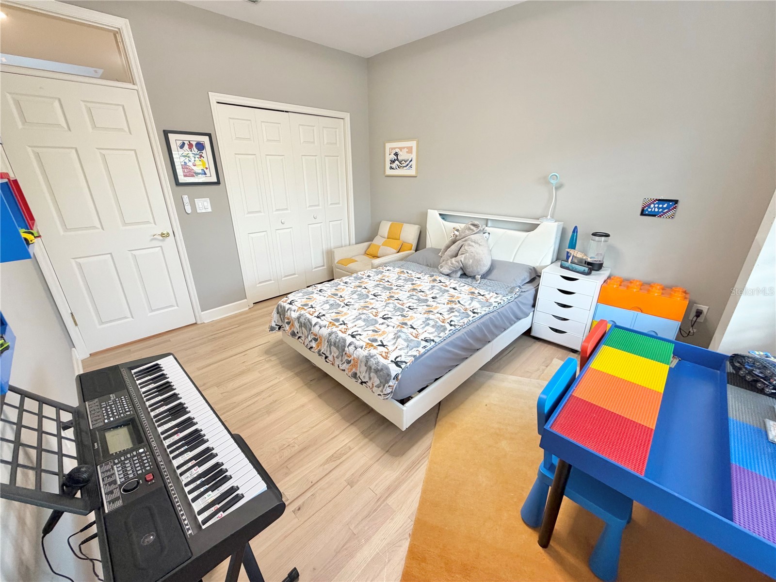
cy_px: 291
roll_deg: +1.7
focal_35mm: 14
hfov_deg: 102.1
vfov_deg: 85.7
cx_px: 388
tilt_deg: -20.5
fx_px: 314
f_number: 2.2
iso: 200
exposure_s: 1/60
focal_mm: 2.22
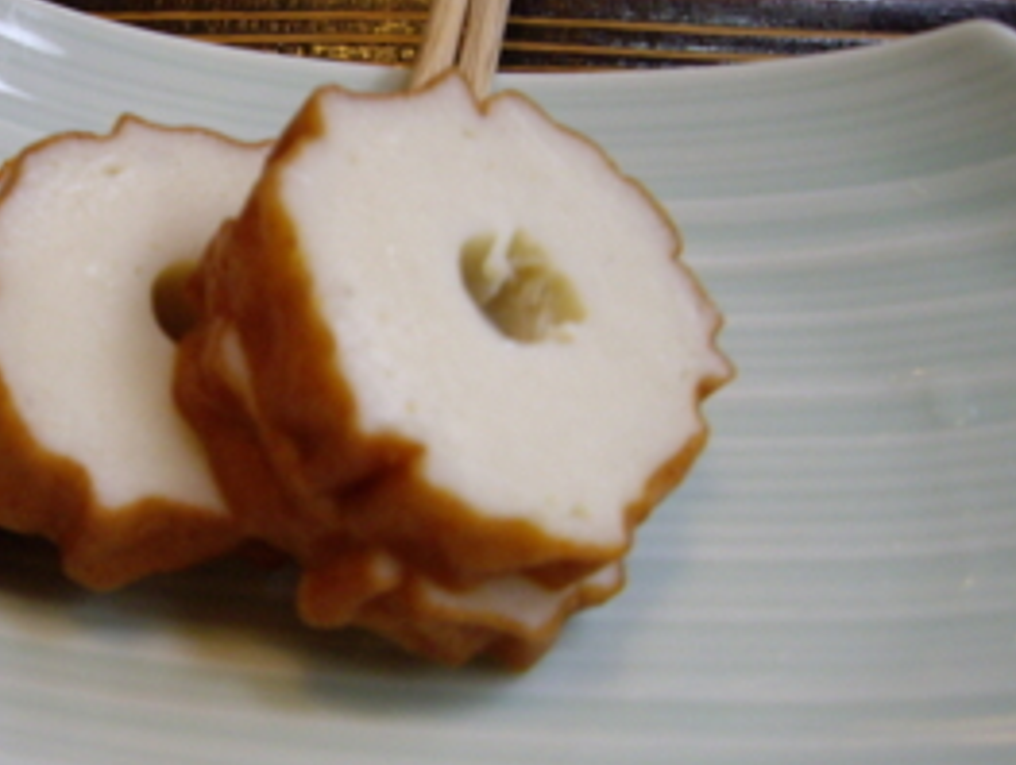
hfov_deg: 29.3
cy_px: 402
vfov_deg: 22.6
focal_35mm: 65
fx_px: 1910
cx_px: 240
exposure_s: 1/30
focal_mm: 6.2
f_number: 2.7
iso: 200
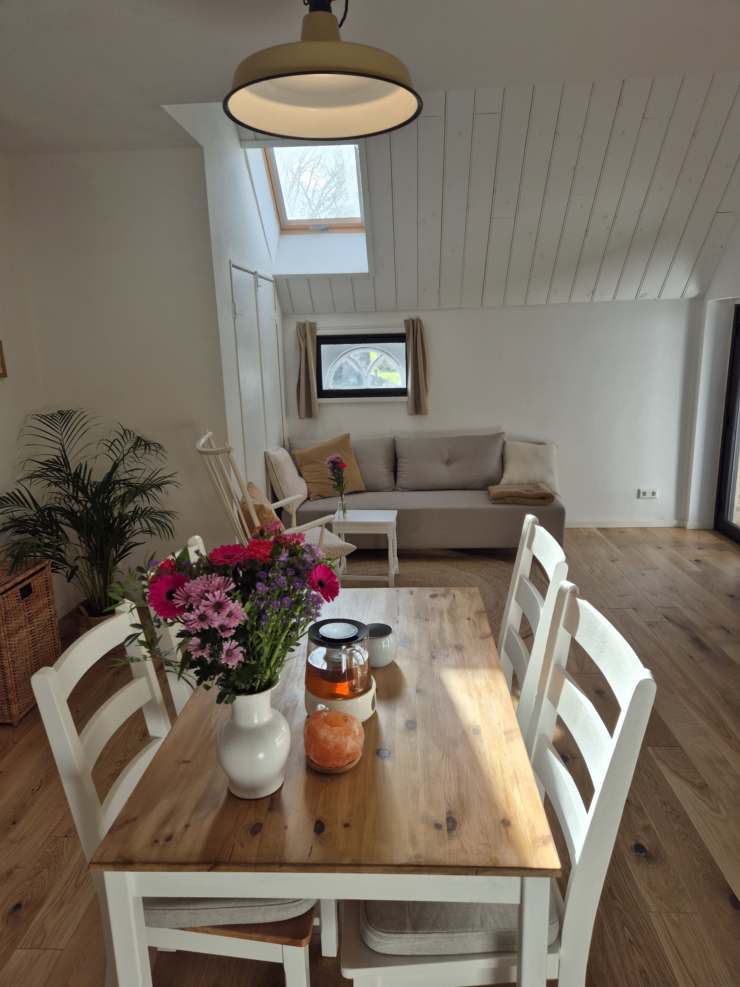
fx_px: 656
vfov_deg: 73.9
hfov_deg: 58.9
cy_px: 494
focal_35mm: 23
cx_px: 370
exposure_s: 1/258
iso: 25
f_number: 1.8
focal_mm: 5.4
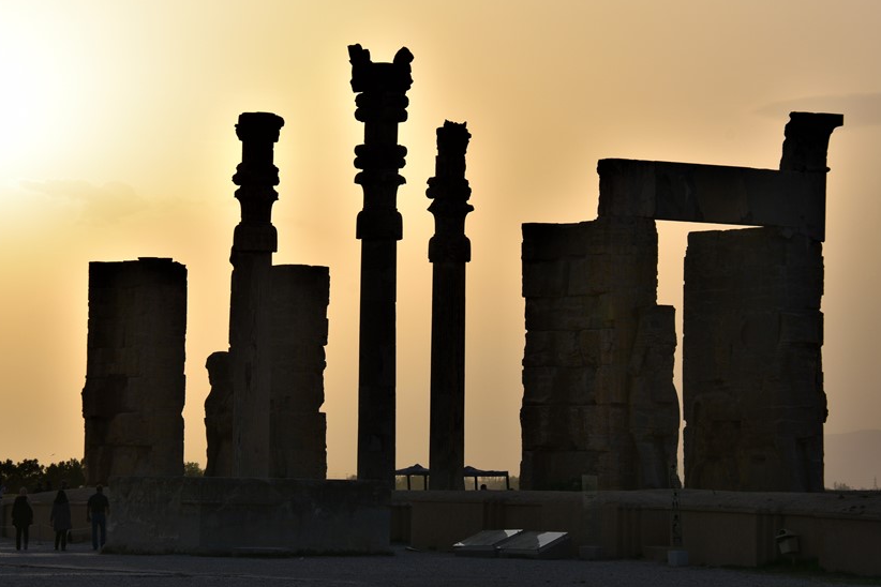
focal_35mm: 134
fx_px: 3279
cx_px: 360
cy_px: 232
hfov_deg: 15.3
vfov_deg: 10.2
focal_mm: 72
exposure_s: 1/250
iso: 100
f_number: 10
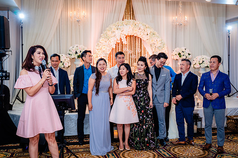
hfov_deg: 51.9
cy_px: 81
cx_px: 116
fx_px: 245
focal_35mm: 37
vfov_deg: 35.9
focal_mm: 36
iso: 640
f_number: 3.5
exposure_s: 1/160
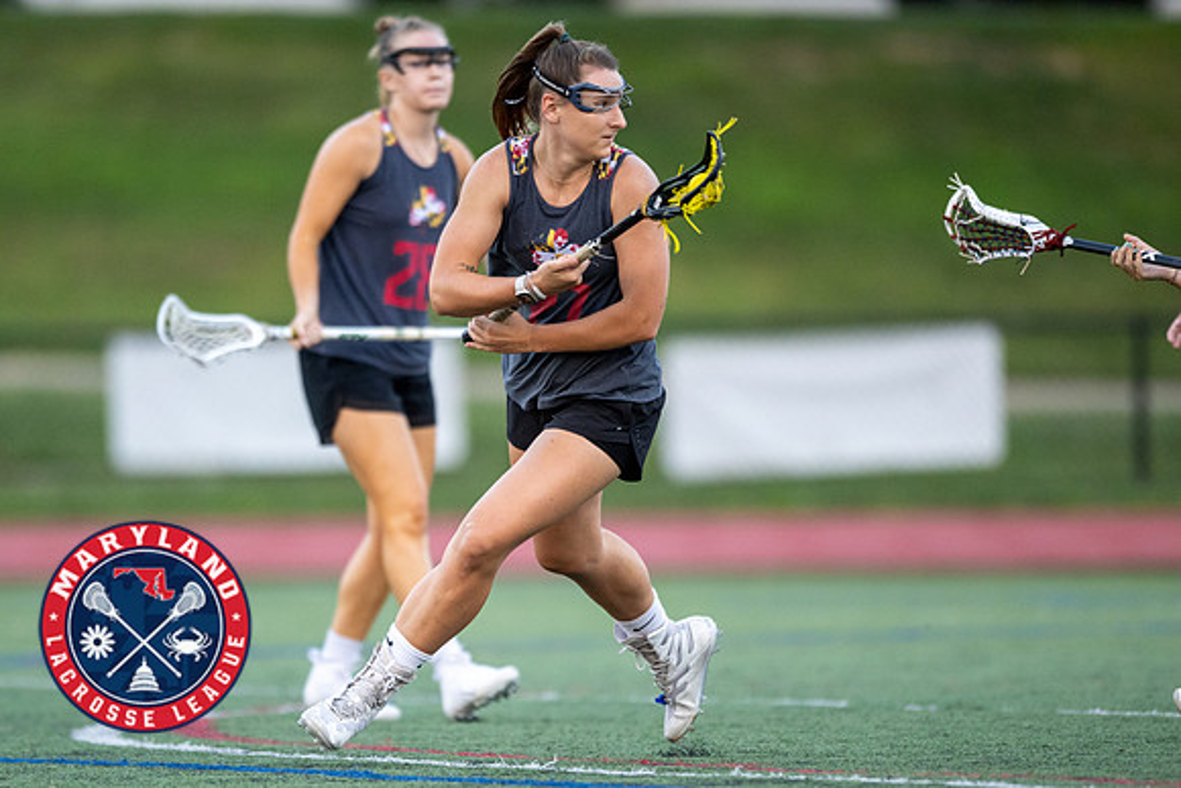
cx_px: 520
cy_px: 487
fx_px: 17458
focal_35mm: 532
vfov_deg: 2.6
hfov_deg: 3.9
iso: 1800
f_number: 2.8
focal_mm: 400
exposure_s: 1/1250
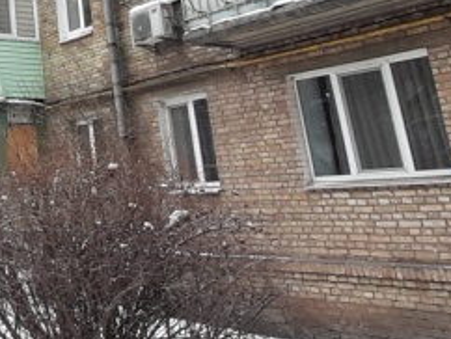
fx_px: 717
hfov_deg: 27.7
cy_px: -48
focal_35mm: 55
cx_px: -164
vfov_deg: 24.5
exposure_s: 1/114
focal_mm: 1.42
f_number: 2.2
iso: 40
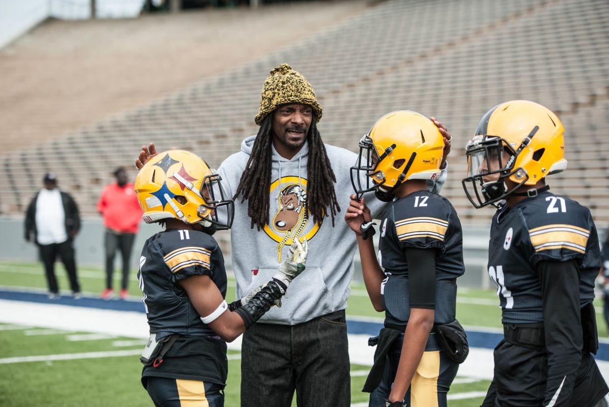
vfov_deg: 13.1
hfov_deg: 19.4
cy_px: 204
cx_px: 304
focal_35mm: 105
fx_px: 1777
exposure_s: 1/2000
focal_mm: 105
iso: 400
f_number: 4
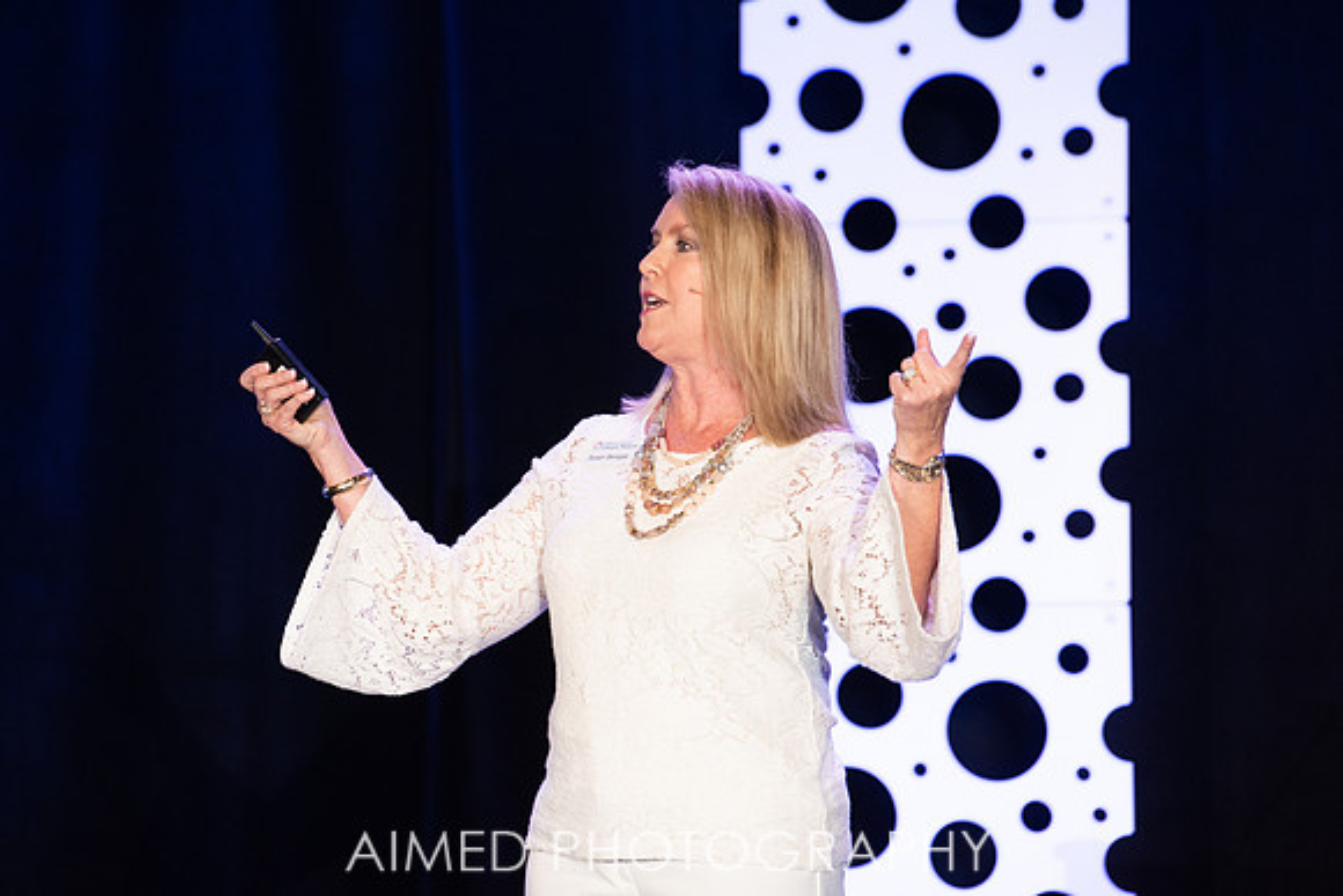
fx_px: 8480
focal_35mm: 227
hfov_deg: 9.1
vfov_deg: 6.0
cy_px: 387
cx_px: 672
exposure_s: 1/200
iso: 1250
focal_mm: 200
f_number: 5
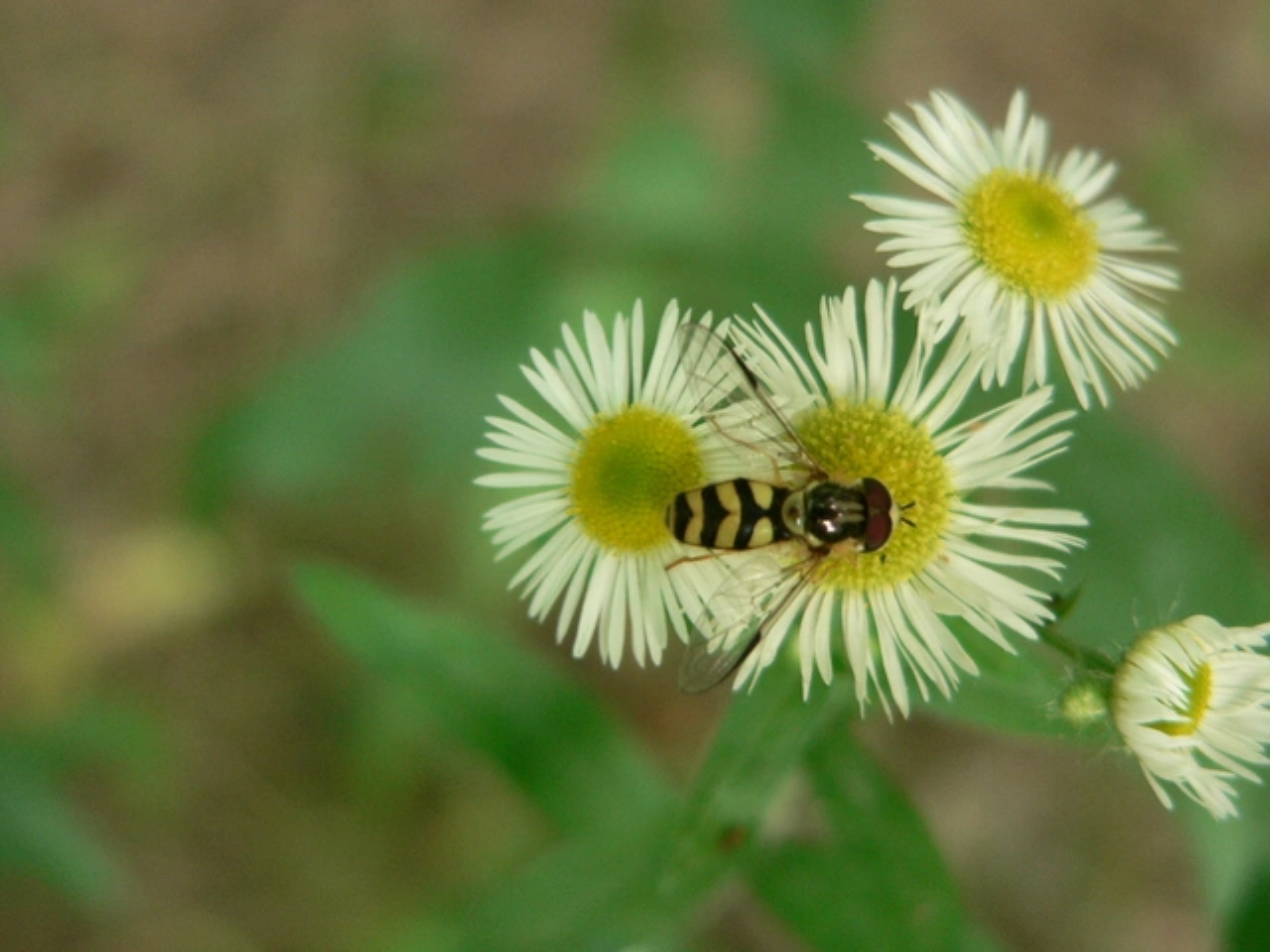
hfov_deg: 24.7
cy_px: 476
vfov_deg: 18.7
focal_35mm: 79
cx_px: 635
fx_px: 2898
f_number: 2.8
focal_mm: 13.2
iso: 200
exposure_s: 1/20
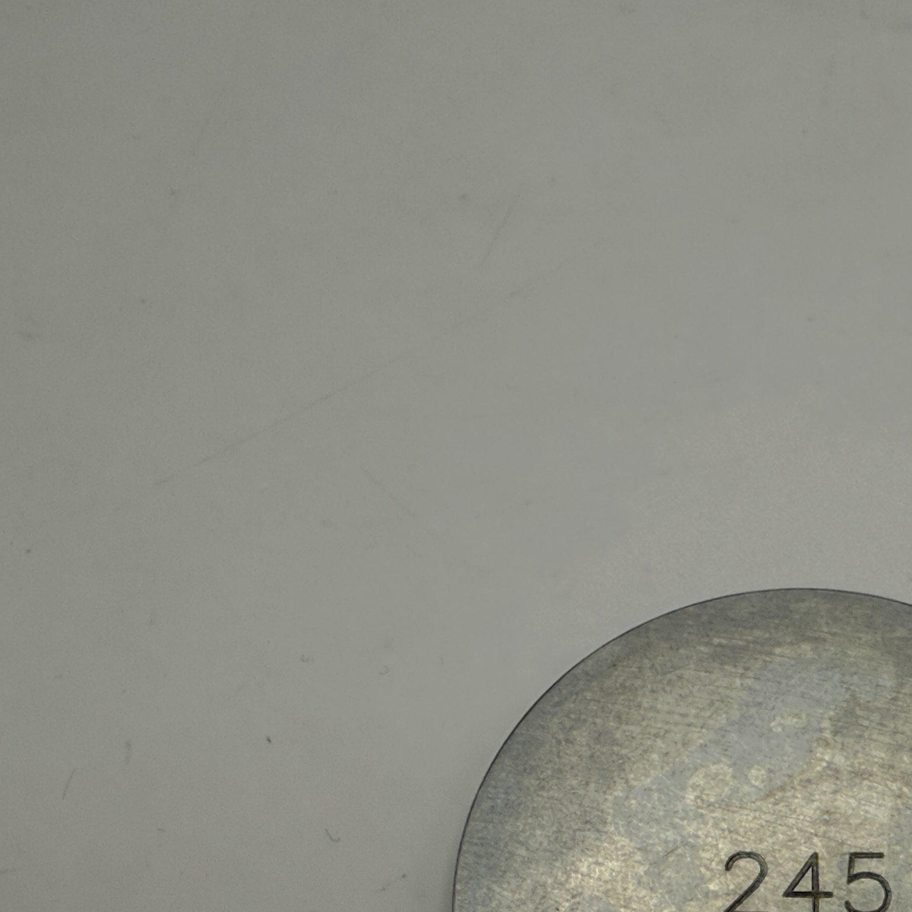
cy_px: 894
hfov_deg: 28.3
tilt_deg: -64.2
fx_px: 1729
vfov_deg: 27.9
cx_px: 840
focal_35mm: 58
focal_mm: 2.22
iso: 40
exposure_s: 1/507
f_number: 2.2
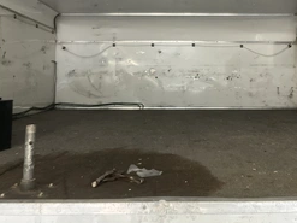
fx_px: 403
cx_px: 180
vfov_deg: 30.1
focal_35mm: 47
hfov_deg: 40.2
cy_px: 46
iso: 160
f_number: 1.8
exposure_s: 1/60
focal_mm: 3
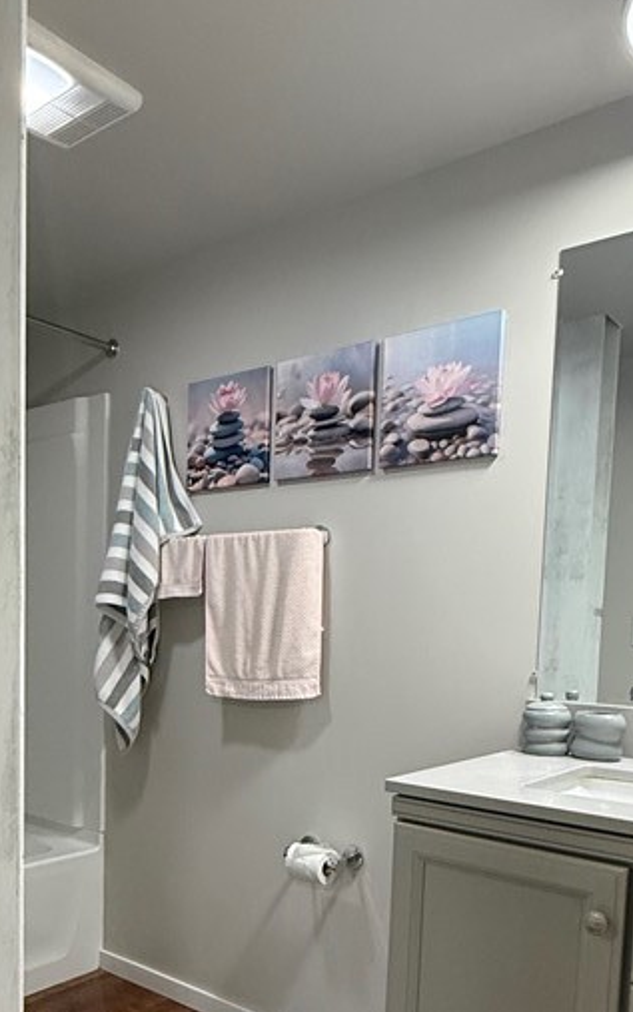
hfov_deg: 41.8
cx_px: 306
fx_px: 828
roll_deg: -2.4
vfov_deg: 60.8
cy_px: 707
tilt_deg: -4.6
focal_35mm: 30
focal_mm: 2.22
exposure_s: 1/60
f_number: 2.2
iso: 400
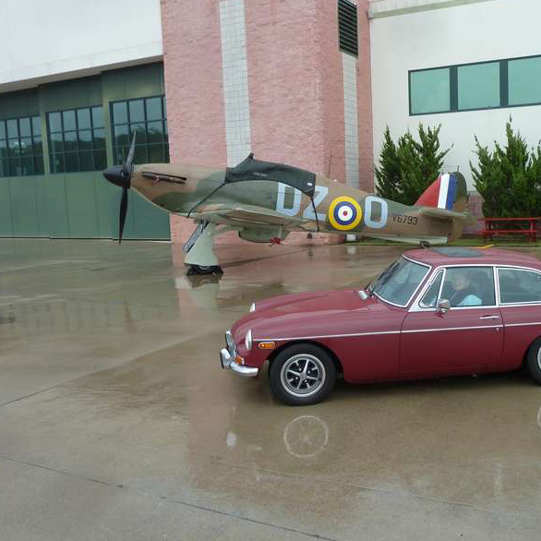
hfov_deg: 46.7
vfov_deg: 47.2
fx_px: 619
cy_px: 271
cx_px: 344
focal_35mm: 35
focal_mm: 4.7
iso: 80
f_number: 3.4
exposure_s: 1/100
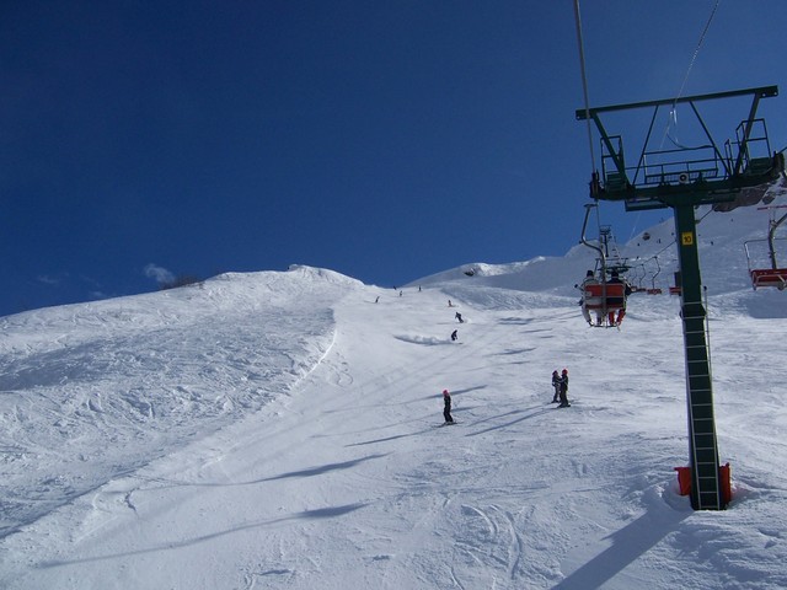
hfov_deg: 55.4
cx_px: 394
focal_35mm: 33
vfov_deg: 42.9
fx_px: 750
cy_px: 295
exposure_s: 1/1500
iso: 80
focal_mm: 5.5
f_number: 5.6
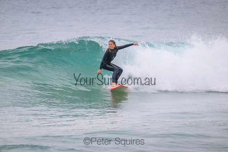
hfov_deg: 2.6
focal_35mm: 800
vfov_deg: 1.7
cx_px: 114
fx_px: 5068
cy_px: 76
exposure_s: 1/1250
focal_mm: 800
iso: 4500
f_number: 11
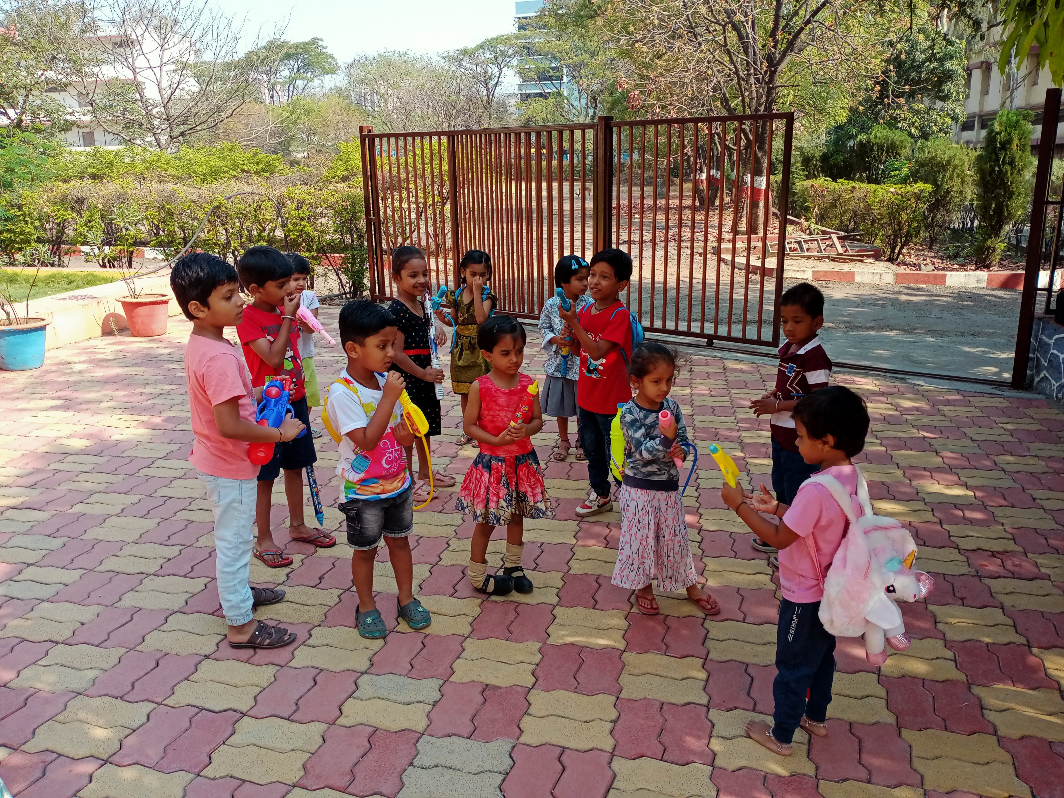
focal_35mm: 28
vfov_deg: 49.7
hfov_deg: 63.4
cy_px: 399
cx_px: 532
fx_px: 861
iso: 111
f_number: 1.8
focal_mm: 4.05
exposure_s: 1/443
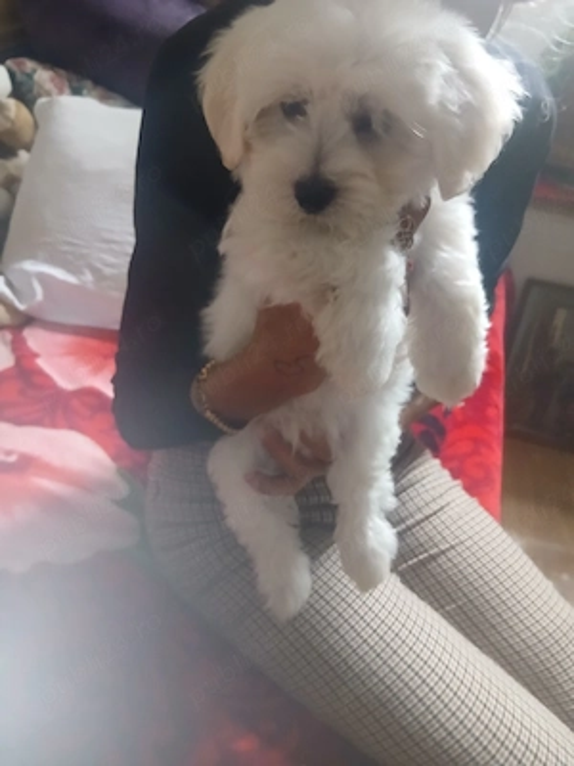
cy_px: 383
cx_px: 287
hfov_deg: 53.1
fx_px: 575
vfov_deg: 67.3
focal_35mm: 26
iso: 500
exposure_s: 1/25.1
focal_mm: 3.98
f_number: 1.8
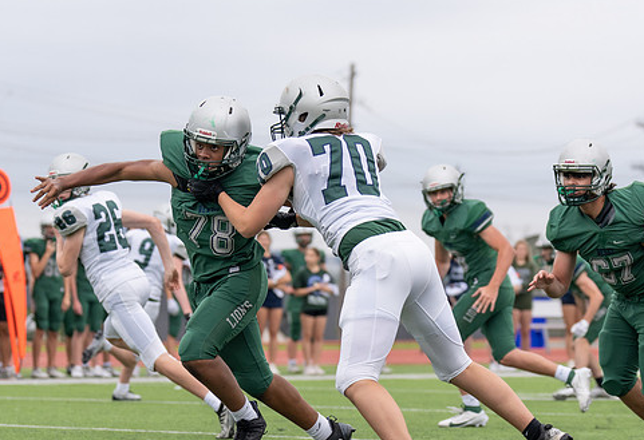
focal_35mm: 180
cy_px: 303
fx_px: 3246
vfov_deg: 7.8
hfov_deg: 11.3
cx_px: 389
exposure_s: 1/1250
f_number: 2.8
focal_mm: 92
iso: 250
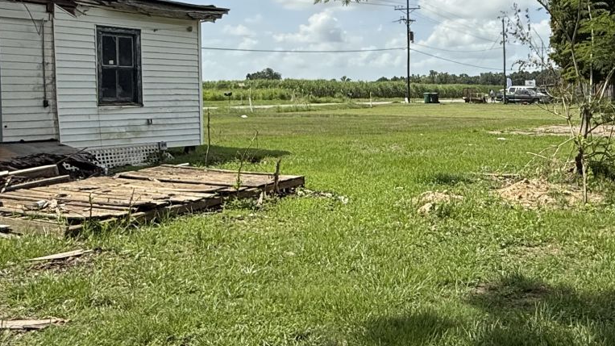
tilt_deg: -1.5
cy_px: 113
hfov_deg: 47.6
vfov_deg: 29.5
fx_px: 652
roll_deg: +0.6
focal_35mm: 40
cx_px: 495
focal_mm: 2.22
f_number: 2.2
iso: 50
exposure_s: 1/2717
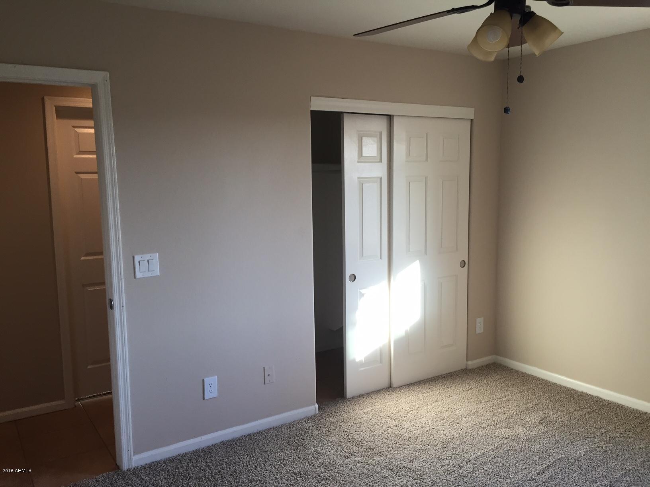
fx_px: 545
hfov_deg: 61.7
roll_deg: -0.2
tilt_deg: -8.4
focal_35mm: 29
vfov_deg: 48.2
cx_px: 325
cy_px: 244
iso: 32
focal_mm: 4.15
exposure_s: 1/30
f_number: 2.2
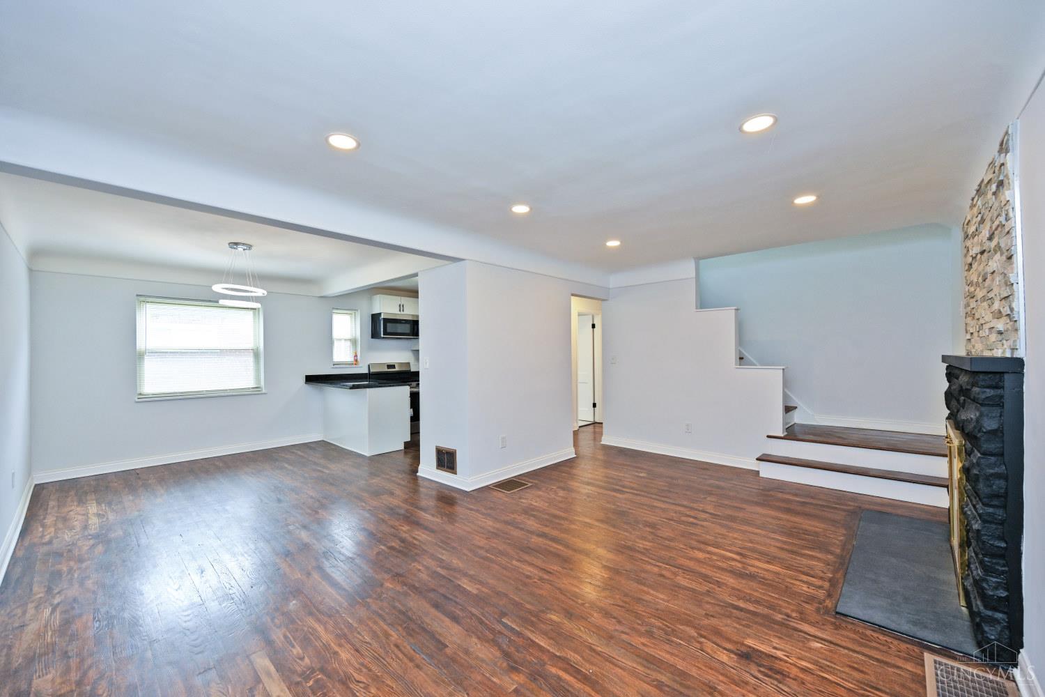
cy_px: 348
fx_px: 406
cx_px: 522
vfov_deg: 81.2
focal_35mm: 14
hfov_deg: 104.3
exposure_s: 1/80
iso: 200
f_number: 5
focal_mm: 14
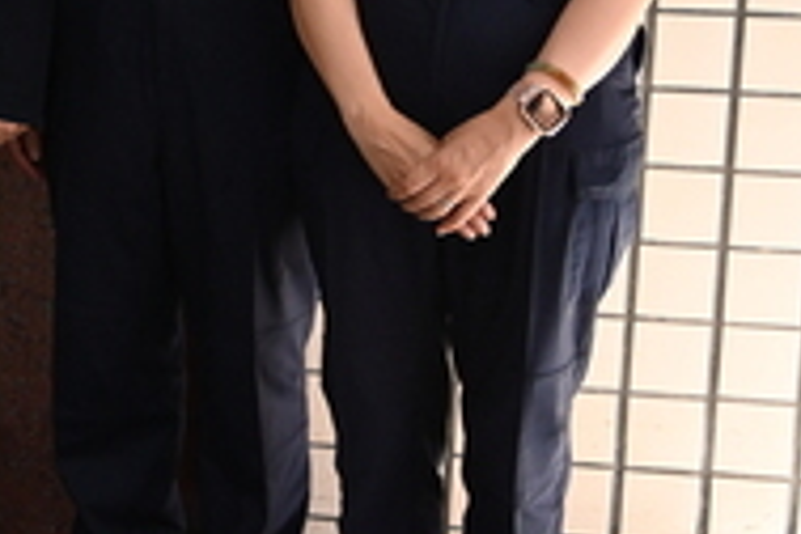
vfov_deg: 15.0
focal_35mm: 89
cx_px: -301
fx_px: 1980
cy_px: -53
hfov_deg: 20.5
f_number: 4
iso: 1250
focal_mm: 24
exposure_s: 1/160
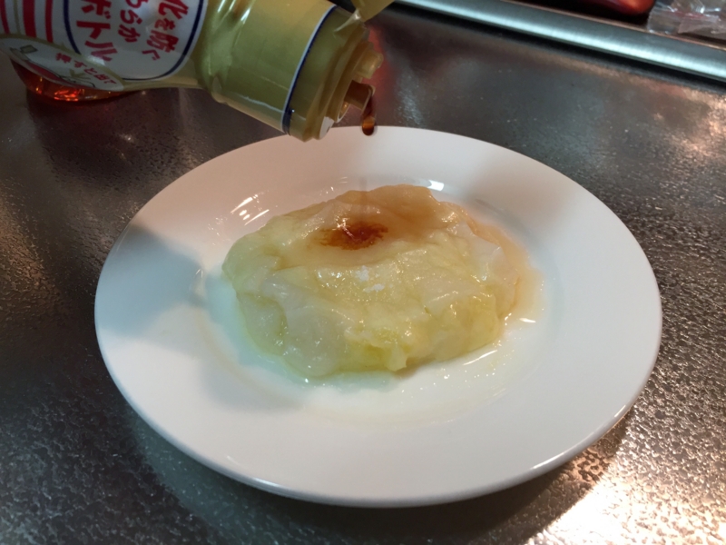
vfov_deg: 48.2
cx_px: 363
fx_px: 608
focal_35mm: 29
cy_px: 272
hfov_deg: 61.7
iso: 100
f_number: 2.2
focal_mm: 4.15
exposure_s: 1/30
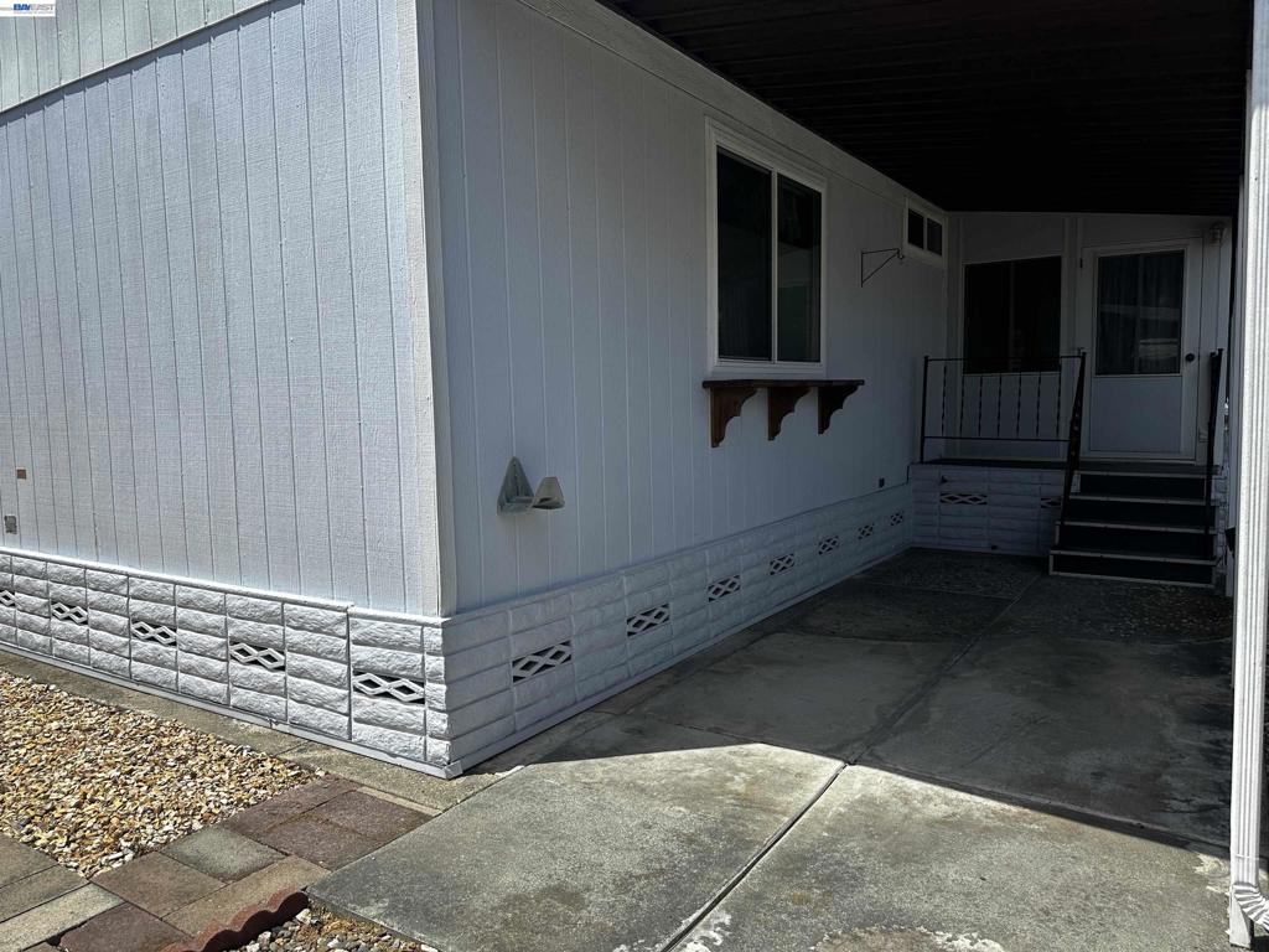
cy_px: 476
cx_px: 634
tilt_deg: -5.1
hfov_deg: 71.6
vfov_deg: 56.8
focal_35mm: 24
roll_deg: +0.4
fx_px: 880
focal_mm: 6.86
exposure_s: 1/5000
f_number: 1.78
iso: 80
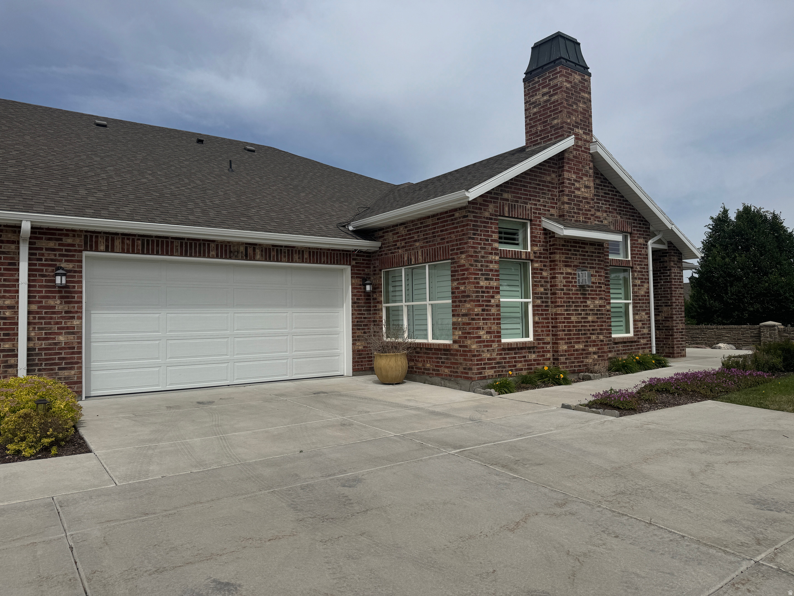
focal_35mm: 24
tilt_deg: +3.2
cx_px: 397
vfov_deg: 56.8
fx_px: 550
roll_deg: +0.5
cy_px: 298
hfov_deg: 71.6
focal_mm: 6.76
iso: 80
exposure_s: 1/10417
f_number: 1.78
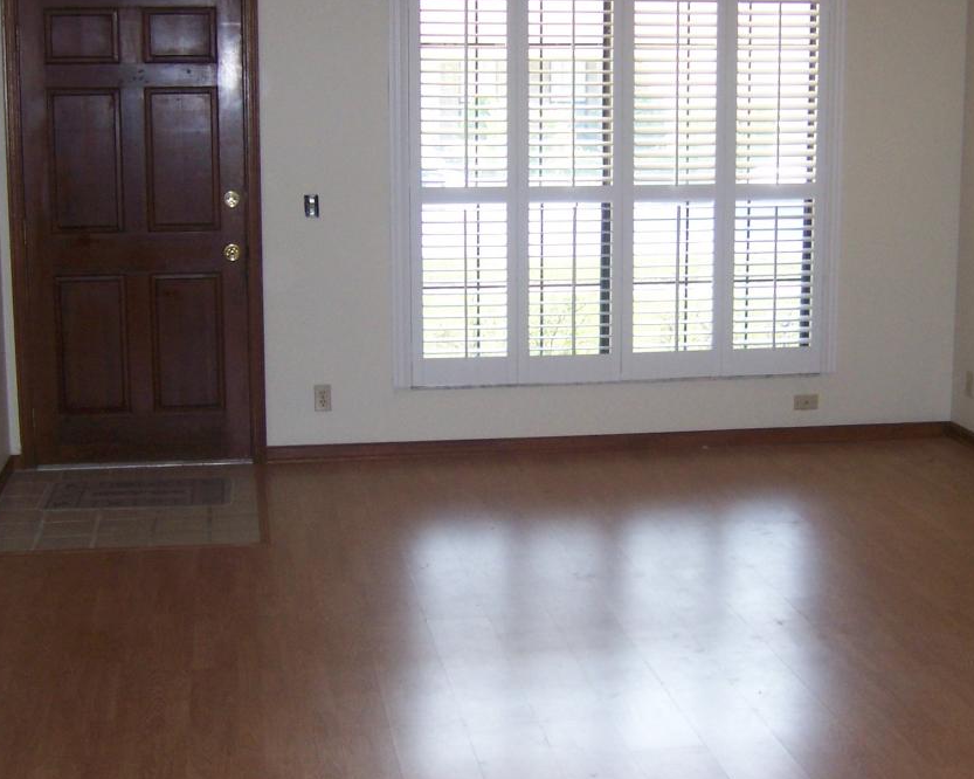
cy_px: 333
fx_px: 1556
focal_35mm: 54
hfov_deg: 34.8
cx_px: 492
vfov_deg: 28.1
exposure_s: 1/60
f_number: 2.8
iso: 125
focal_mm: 6.2
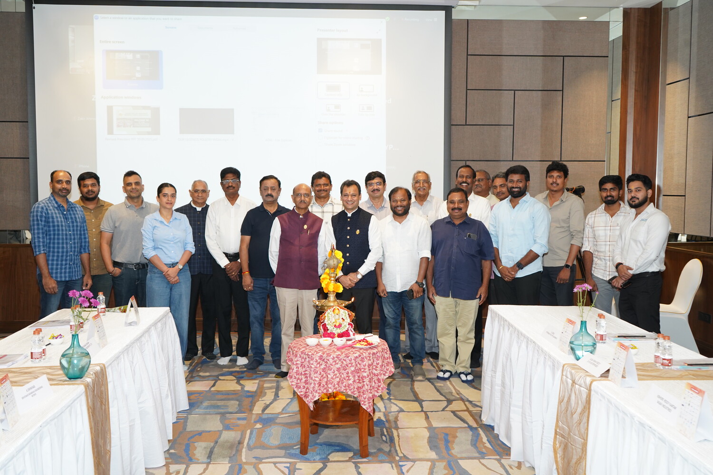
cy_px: 238
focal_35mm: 34
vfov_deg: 38.9
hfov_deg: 55.8
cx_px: 356
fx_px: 673
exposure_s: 1/100
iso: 1600
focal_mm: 34
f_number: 5
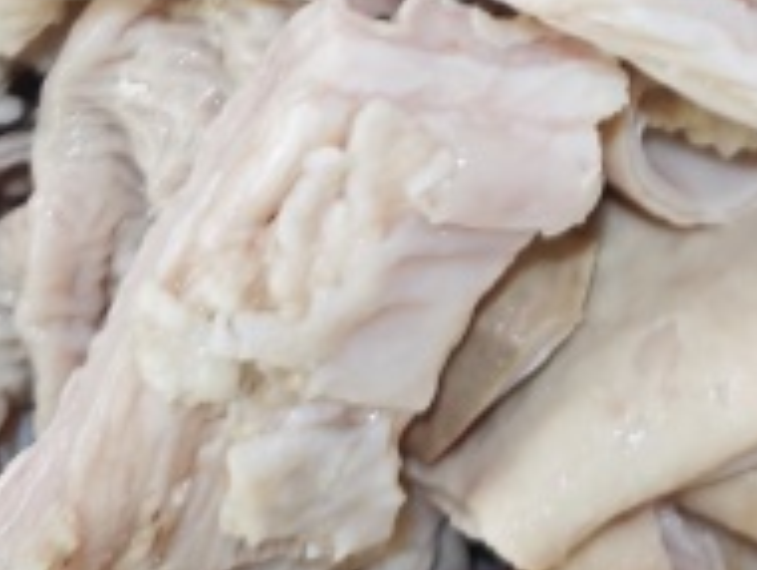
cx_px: 741
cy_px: -855
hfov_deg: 15.0
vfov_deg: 9.9
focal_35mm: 129
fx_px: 2825
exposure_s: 1/50
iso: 250
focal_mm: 6.62
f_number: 1.67
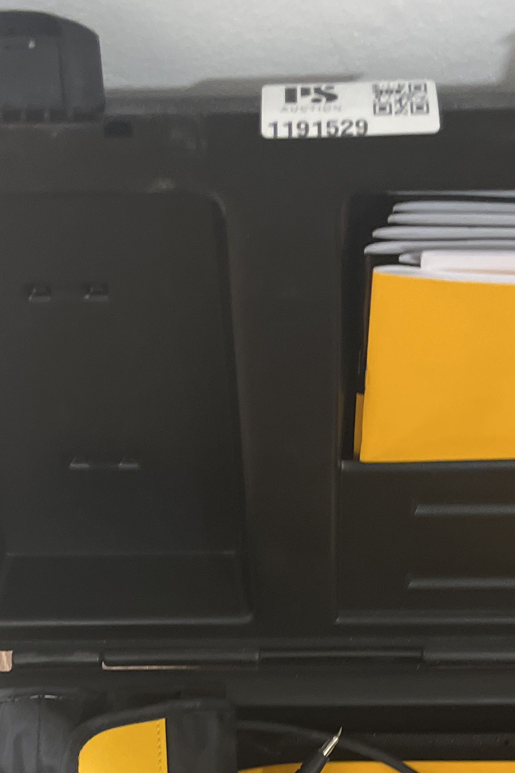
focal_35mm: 63
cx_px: 303
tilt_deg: -70.6
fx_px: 1352
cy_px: 719
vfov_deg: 30.3
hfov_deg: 21.5
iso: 400
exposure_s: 1/33
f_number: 1.6
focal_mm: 5.1
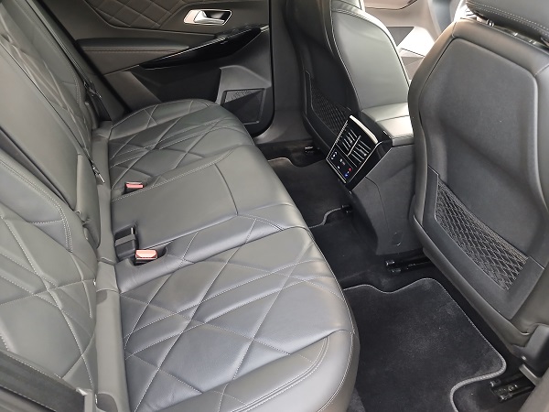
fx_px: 428
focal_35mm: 27
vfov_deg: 51.4
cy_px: 206
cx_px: 274
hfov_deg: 65.3
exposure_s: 1/25
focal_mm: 3.98
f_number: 1.8
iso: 400
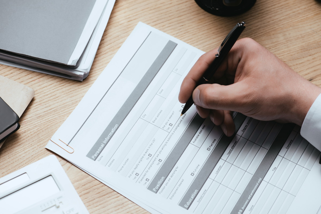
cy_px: 107
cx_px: 160
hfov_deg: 19.4
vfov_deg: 13.1
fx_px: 937
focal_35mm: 105
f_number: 8
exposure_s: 1/200
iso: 100
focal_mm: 105
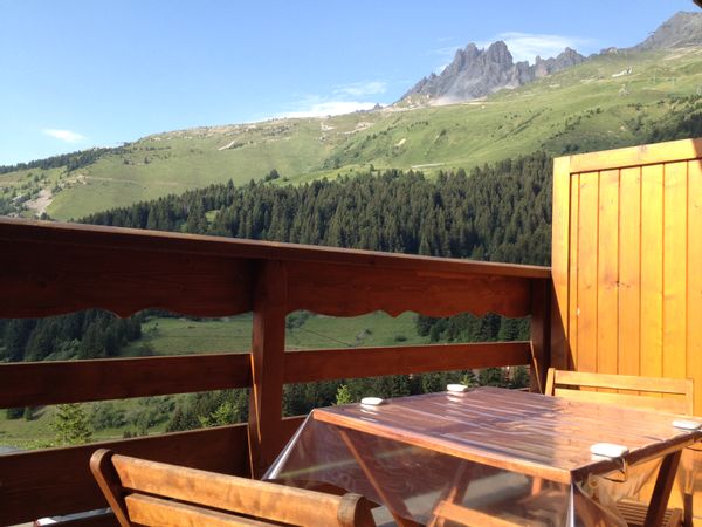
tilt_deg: -0.2
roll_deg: -2.4
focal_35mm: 35
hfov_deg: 52.6
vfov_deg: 40.7
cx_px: 351
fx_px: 710
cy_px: 264
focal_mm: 4.28
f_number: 2.4
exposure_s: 1/575
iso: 50
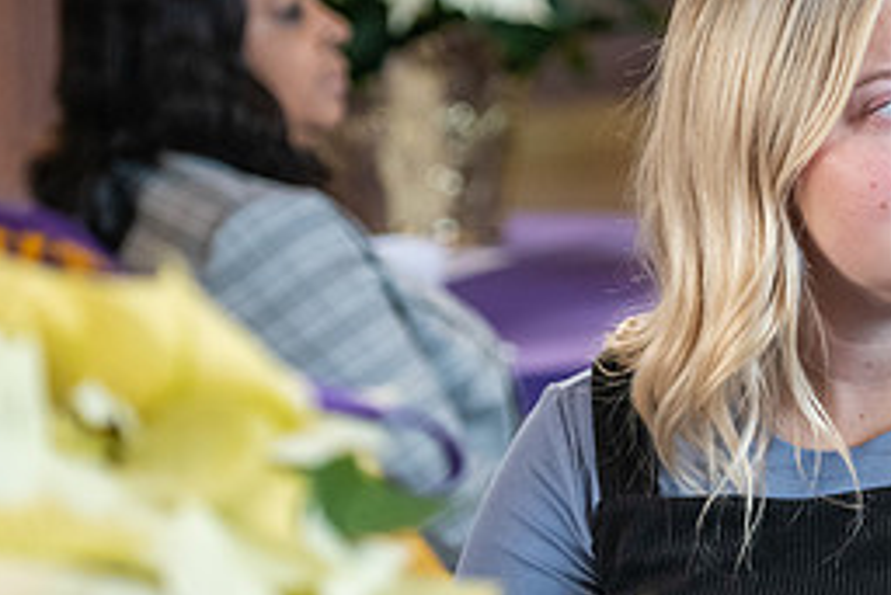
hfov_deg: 10.5
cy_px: 391
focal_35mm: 195
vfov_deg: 7.1
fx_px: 4829
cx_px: 787
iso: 2500
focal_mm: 86
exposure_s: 1/200
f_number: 3.2
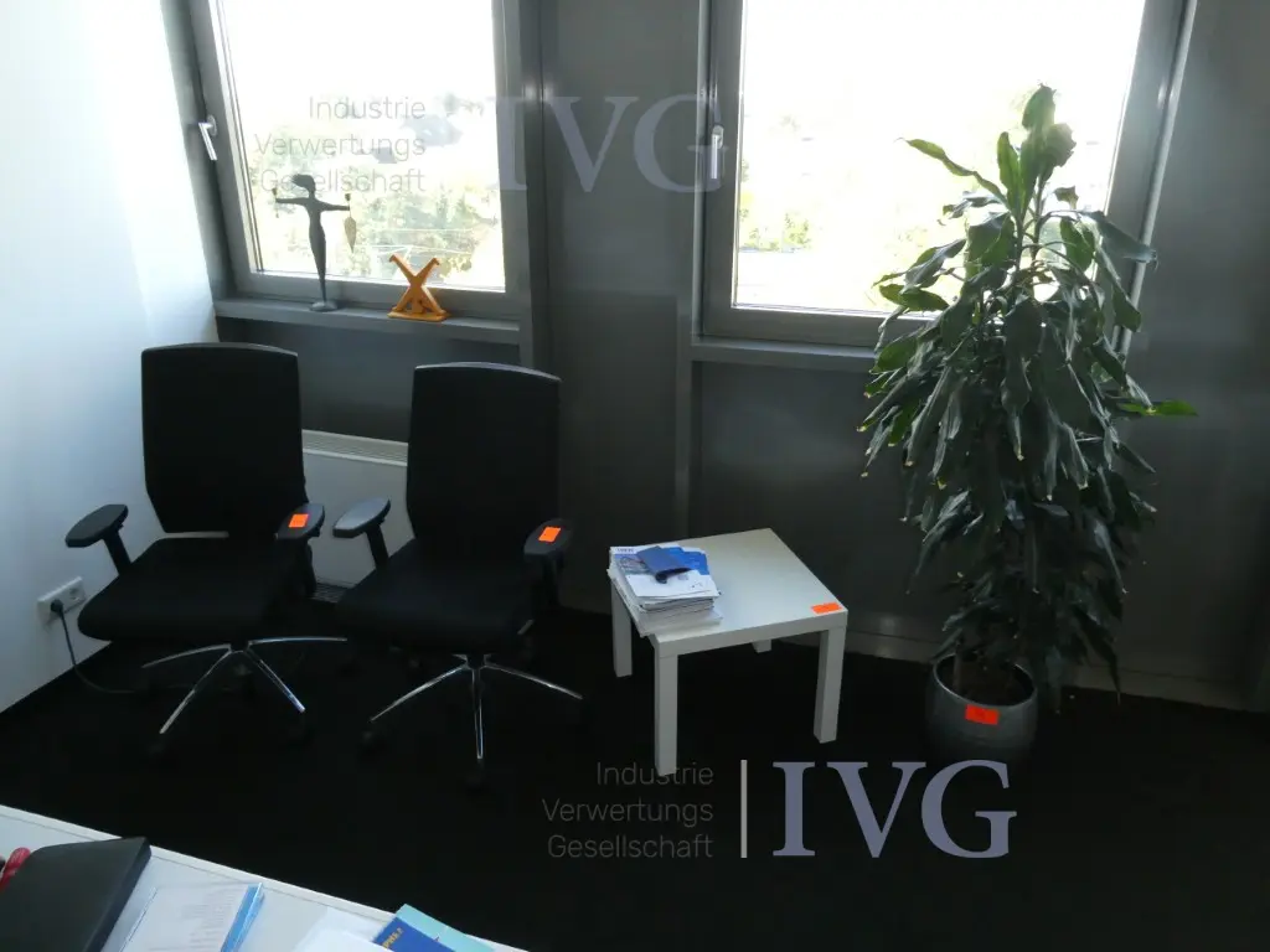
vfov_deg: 56.8
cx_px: 635
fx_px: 881
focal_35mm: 24
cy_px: 476
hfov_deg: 71.6
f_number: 3.3
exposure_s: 1/125
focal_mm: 4.3
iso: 400
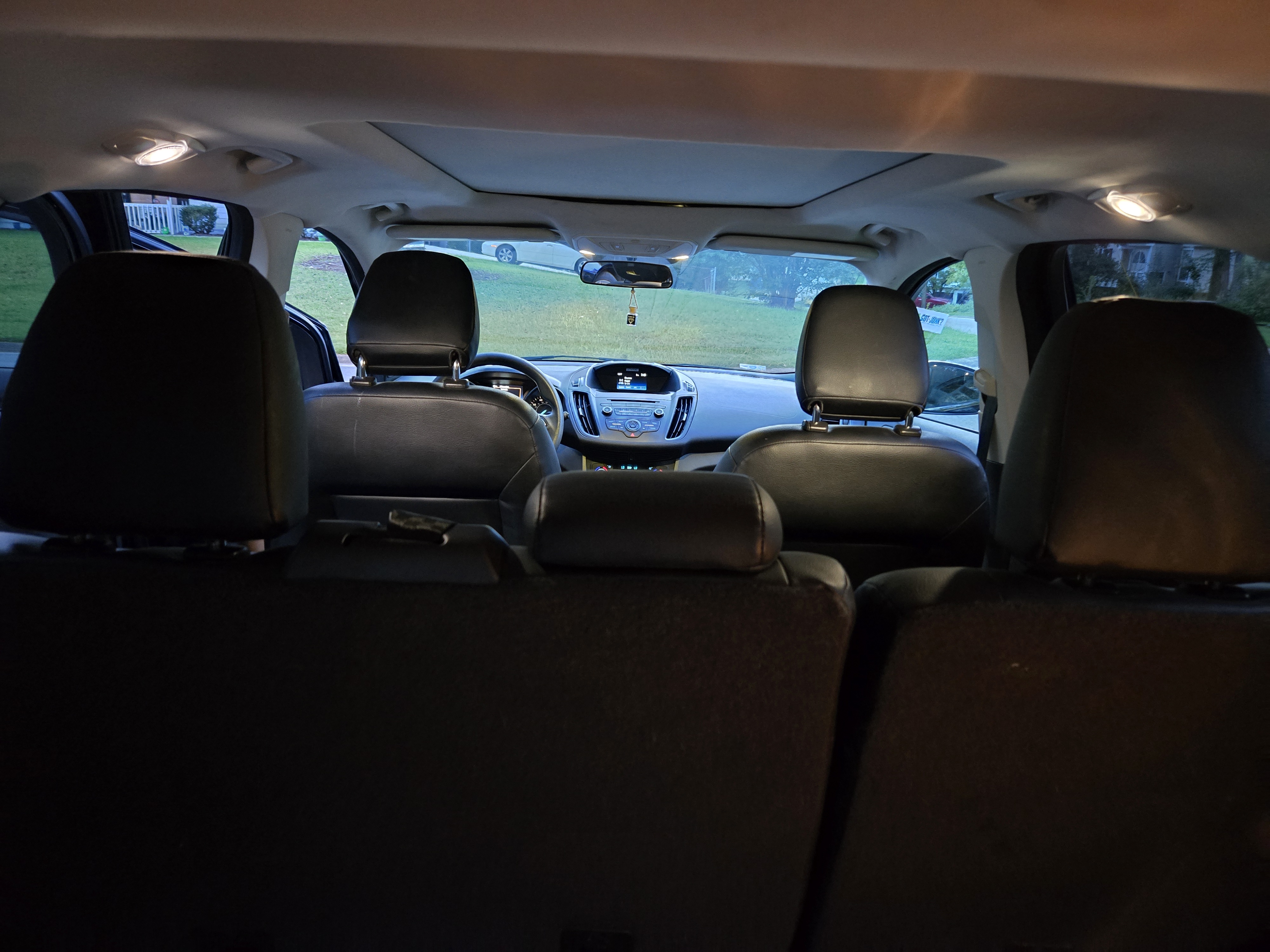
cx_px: 635
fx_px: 844
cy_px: 476
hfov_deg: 73.9
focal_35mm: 23
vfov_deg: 58.9
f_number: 1.8
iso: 1250
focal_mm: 5.4
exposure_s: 1/17.2
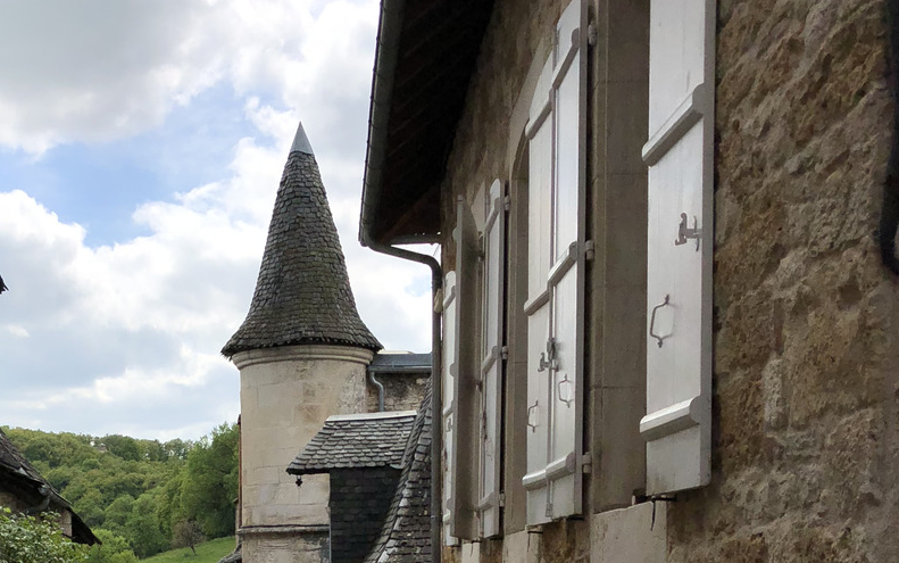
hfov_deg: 33.3
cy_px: 654
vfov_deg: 20.4
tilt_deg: -2.0
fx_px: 1471
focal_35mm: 60
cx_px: 224
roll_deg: +1.0
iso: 20
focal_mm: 4
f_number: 1.8
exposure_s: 1/4367
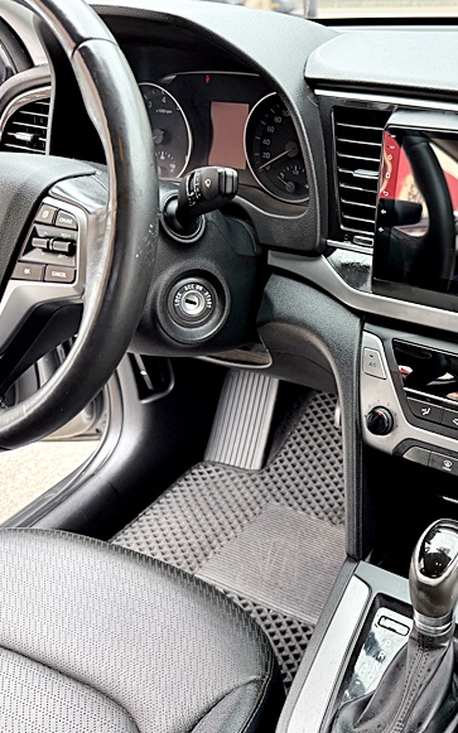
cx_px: 454
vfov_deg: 55.3
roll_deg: +0.6
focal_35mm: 35
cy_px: 362
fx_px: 699
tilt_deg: -30.3
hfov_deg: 33.3
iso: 125
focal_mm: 6.76
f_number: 1.78
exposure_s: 1/121
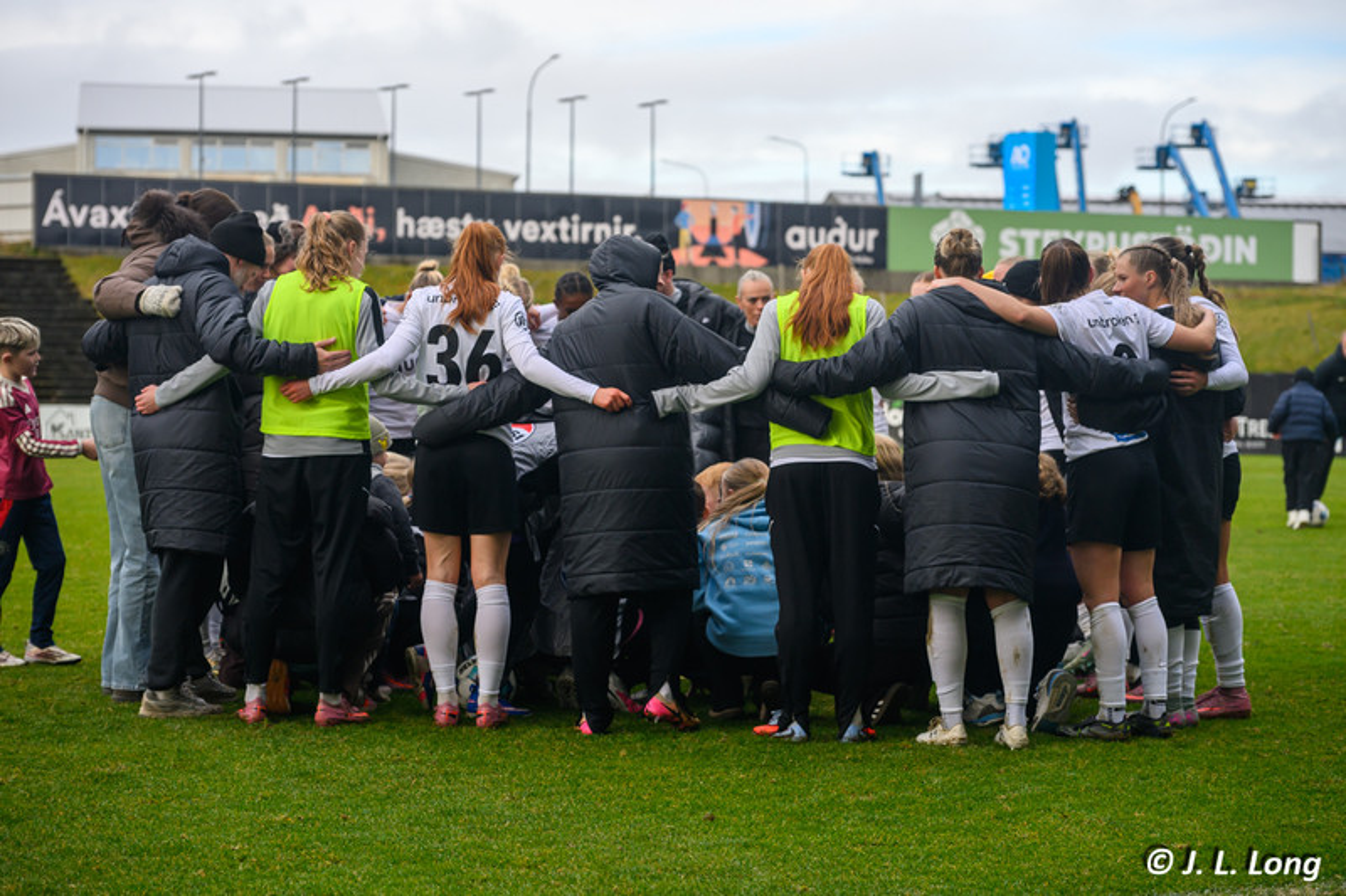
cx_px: 673
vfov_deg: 16.6
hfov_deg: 24.8
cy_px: 448
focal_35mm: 82
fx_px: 3065
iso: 640
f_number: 4
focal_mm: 82
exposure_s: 1/400
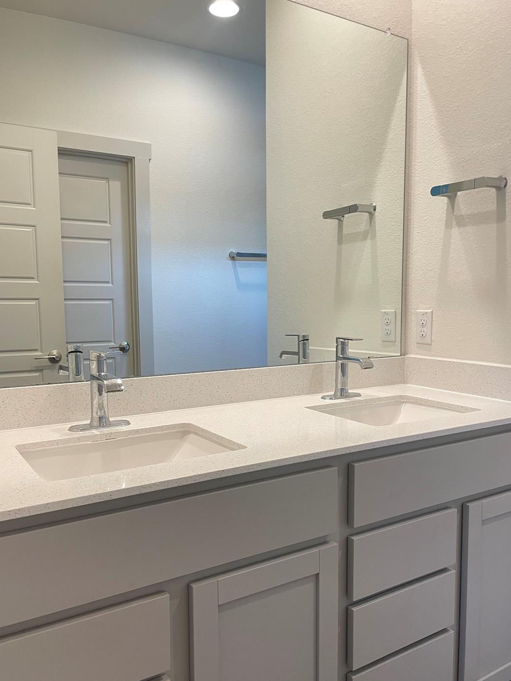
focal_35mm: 29
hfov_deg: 48.2
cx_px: 264
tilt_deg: -5.6
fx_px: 571
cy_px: 363
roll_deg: +0.2
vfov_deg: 61.6
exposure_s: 1/60
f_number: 1.6
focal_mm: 4.2
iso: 100
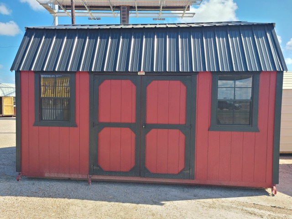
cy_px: 110
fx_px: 219
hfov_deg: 67.3
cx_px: 146
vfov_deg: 53.1
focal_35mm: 26
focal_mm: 5.4
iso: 40
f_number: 1.8
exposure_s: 1/677
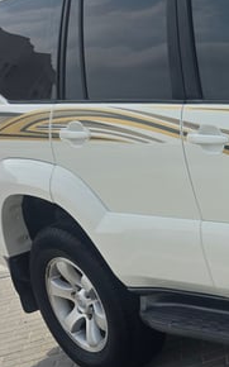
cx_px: 466
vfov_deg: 24.1
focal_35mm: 86
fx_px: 860
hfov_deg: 13.1
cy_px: 219
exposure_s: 1/6355
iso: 80
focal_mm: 6.3
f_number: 1.7
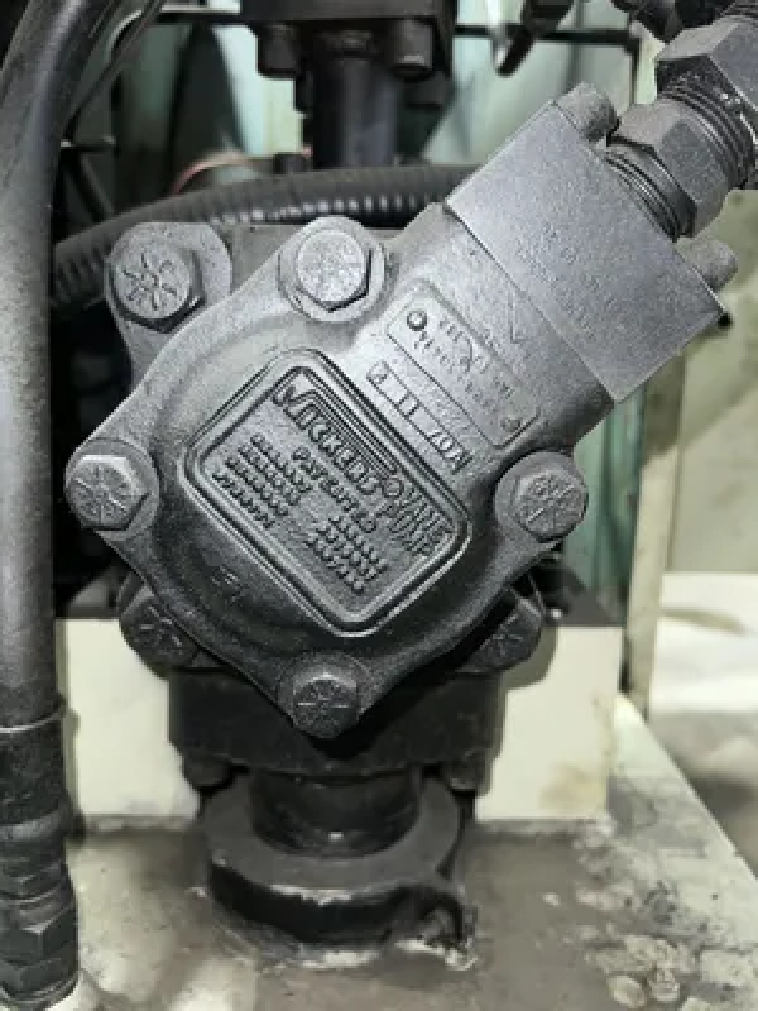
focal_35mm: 26
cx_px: 379
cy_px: 506
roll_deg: -2.1
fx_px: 759
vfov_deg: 67.3
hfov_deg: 53.1
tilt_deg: -13.2
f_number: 1.5
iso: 40
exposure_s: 1/24
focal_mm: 5.7
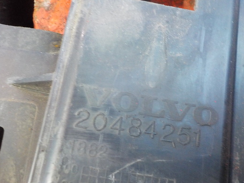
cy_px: 94
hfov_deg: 50.1
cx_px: 131
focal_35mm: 37
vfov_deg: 38.6
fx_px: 261
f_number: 3.3
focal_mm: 4.1
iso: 400
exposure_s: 1/10
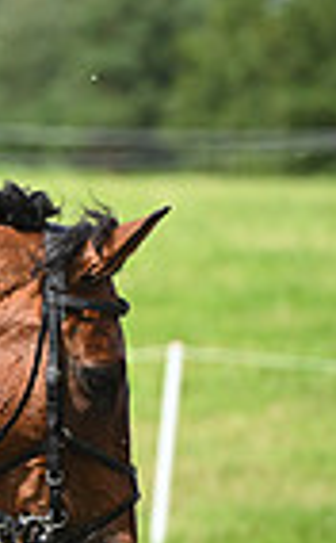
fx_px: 11395
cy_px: 277
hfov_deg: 1.7
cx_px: -680
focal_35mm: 773
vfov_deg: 2.7
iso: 280
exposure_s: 1/1250
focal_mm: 185
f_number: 4.5
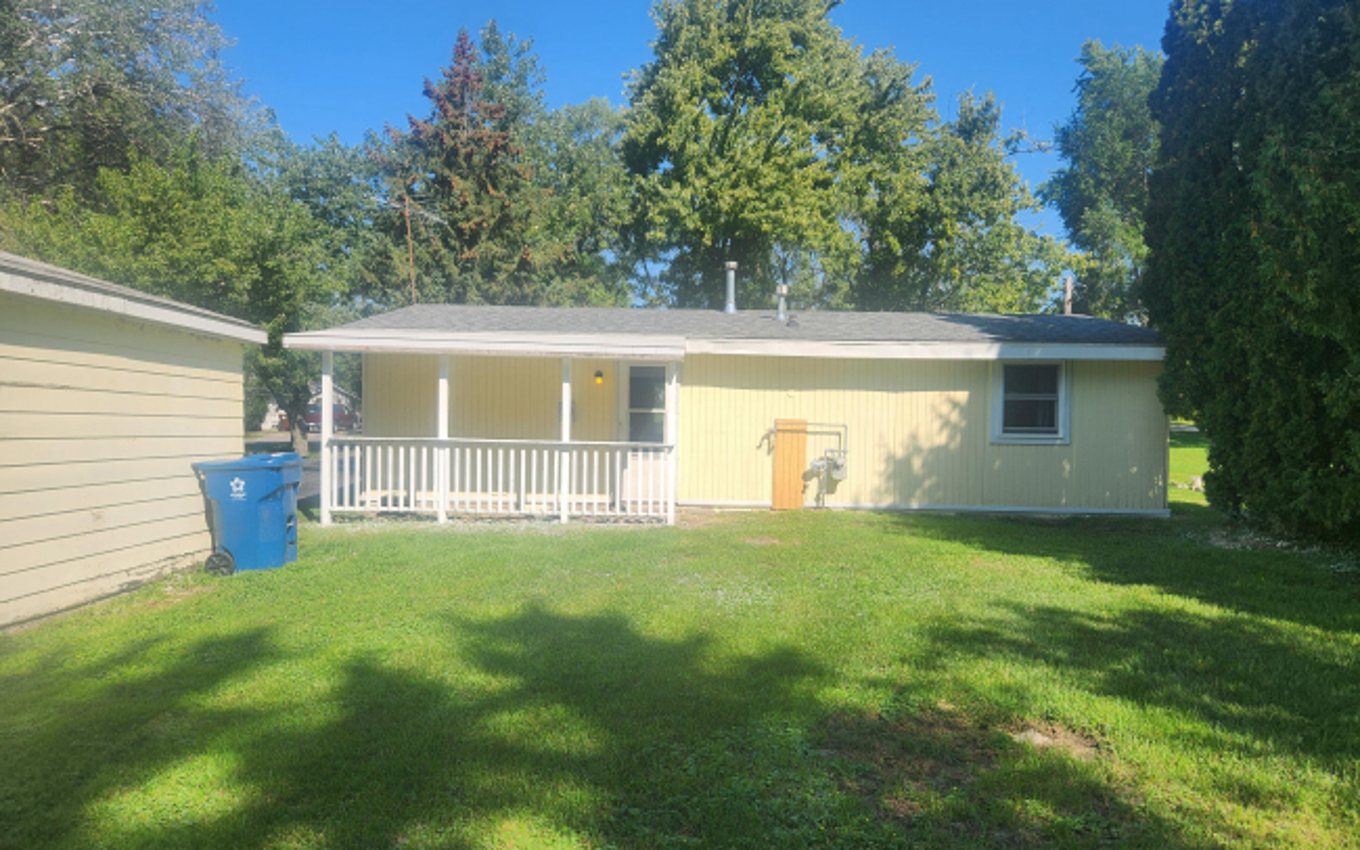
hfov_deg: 72.6
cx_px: 692
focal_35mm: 25
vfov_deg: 49.2
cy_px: 444
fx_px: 926
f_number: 1.8
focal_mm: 5.4
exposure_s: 1/1559
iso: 20
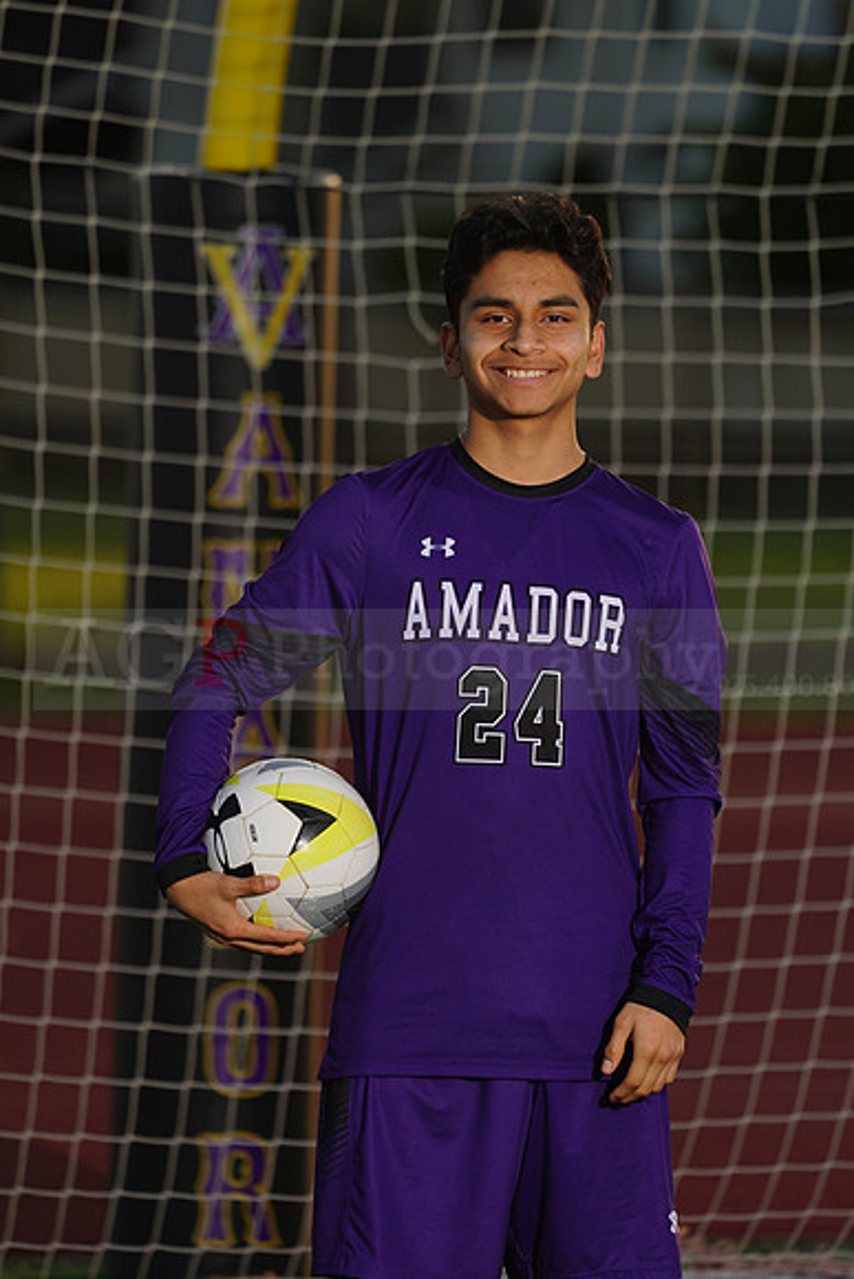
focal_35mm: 400
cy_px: 640
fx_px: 14224
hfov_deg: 3.4
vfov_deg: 5.2
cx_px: 427
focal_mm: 400
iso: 100
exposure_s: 1/200
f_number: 7.1
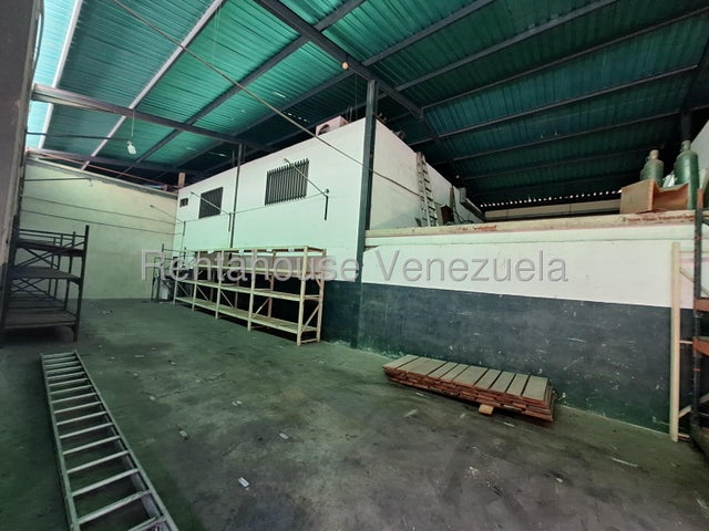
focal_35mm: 13
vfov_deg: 89.9
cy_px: 266
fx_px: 266
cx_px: 354
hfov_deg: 106.2
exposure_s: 1/40
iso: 160
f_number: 2.2
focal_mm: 1.74
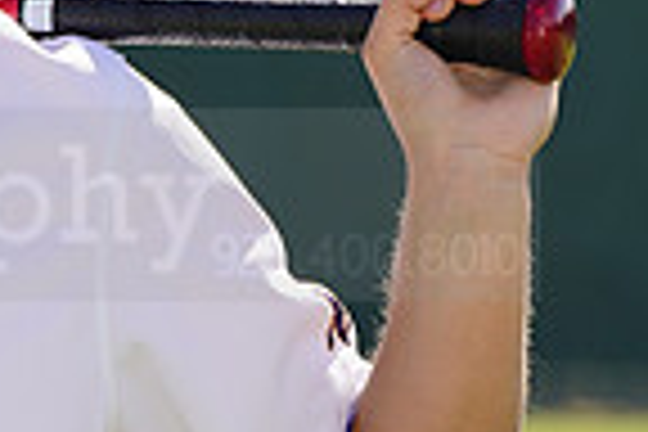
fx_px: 15839
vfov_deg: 1.6
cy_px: 166
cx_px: -333
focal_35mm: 880
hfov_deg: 2.3
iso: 100
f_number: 8
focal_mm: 218
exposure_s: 1/250
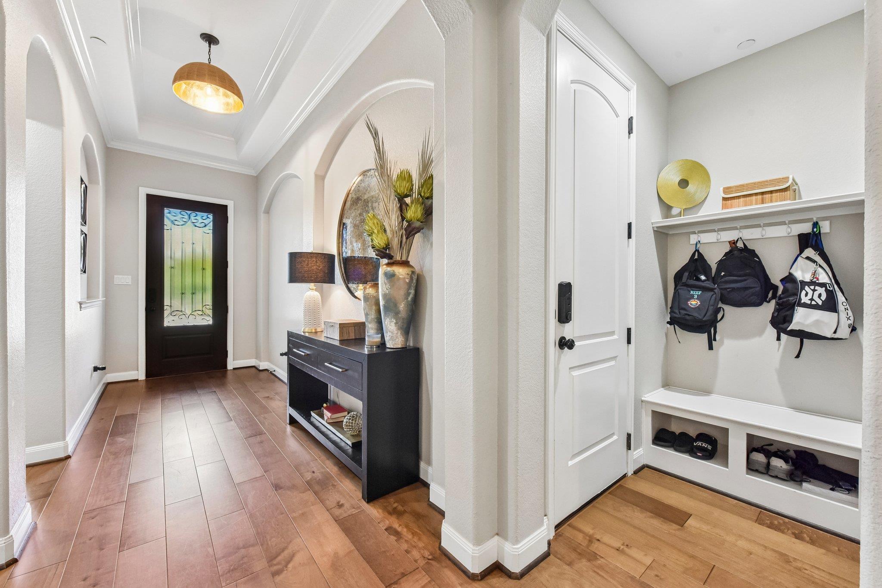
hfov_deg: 104.3
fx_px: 343
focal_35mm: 14
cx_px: 441
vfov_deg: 81.2
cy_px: 294
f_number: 8
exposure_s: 1/15
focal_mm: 14
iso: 800
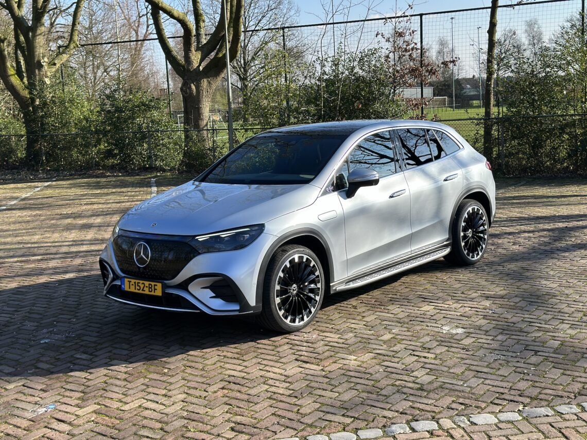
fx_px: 814
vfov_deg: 30.3
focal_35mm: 48
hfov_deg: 39.7
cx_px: 294
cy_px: 220
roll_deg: +3.1
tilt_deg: -8.0
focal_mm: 6.86
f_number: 1.78
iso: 80
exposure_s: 1/2304
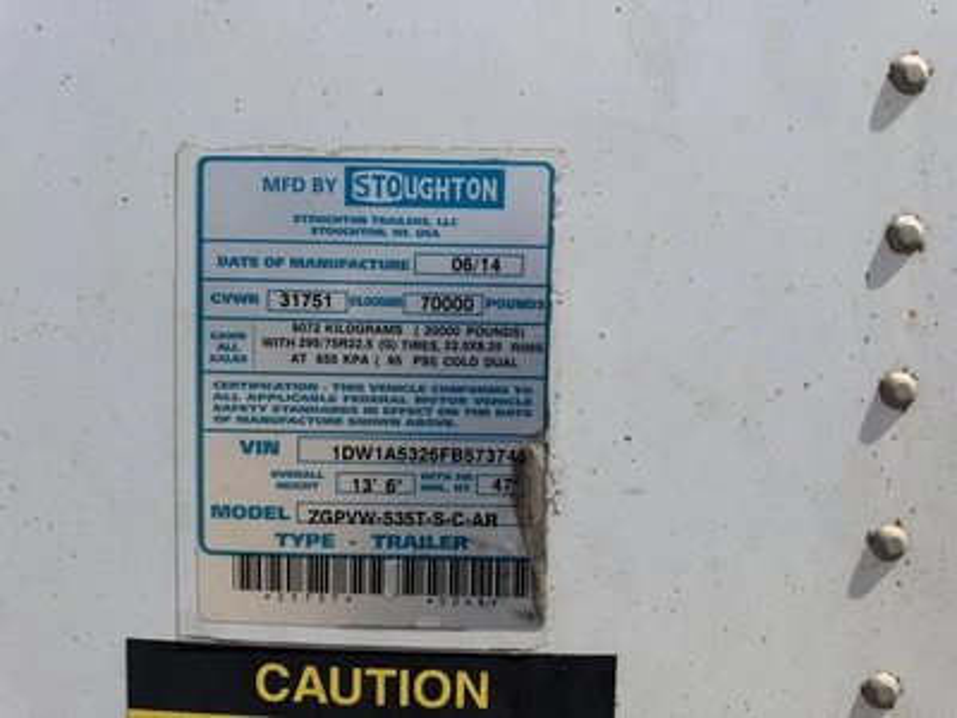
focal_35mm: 24
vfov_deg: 56.8
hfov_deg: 71.6
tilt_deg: -4.3
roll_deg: -1.0
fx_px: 664
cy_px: 359
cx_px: 478
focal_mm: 6.76
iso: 80
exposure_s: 1/5319
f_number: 1.78
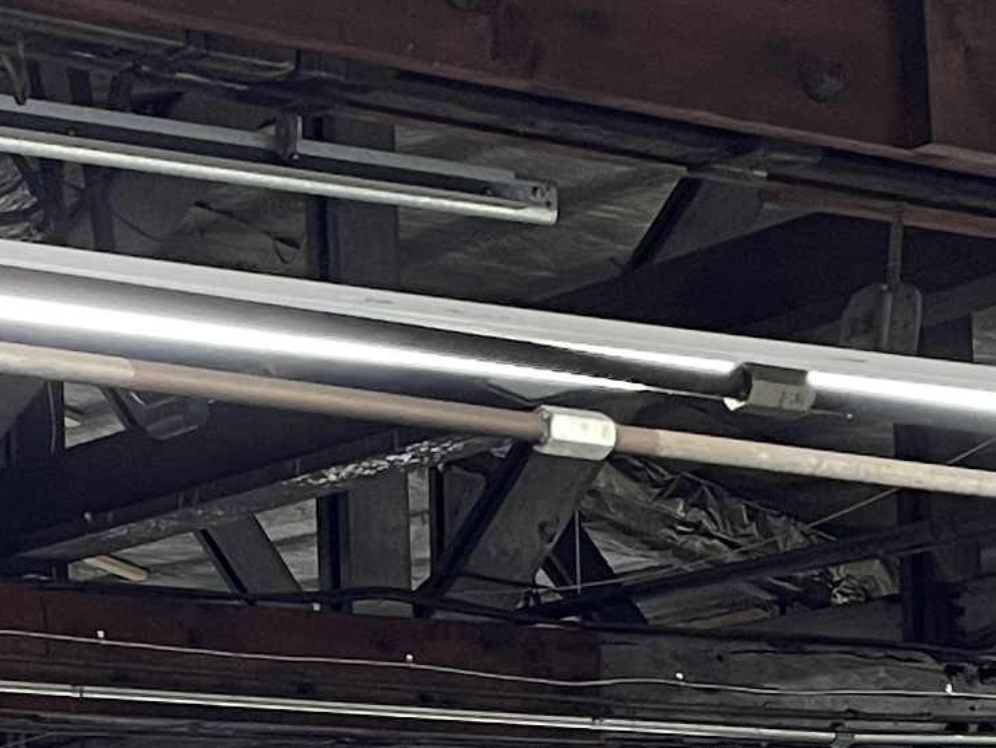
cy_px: 1090
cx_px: 485
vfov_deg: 10.2
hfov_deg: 14.0
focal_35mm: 141
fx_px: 4059
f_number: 1.6
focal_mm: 4.2
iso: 80
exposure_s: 1/60
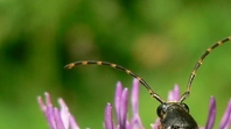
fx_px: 1426
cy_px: 143
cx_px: 189
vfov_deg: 5.2
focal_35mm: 233
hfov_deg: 9.2
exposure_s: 1/320
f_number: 4
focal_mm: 11
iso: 80
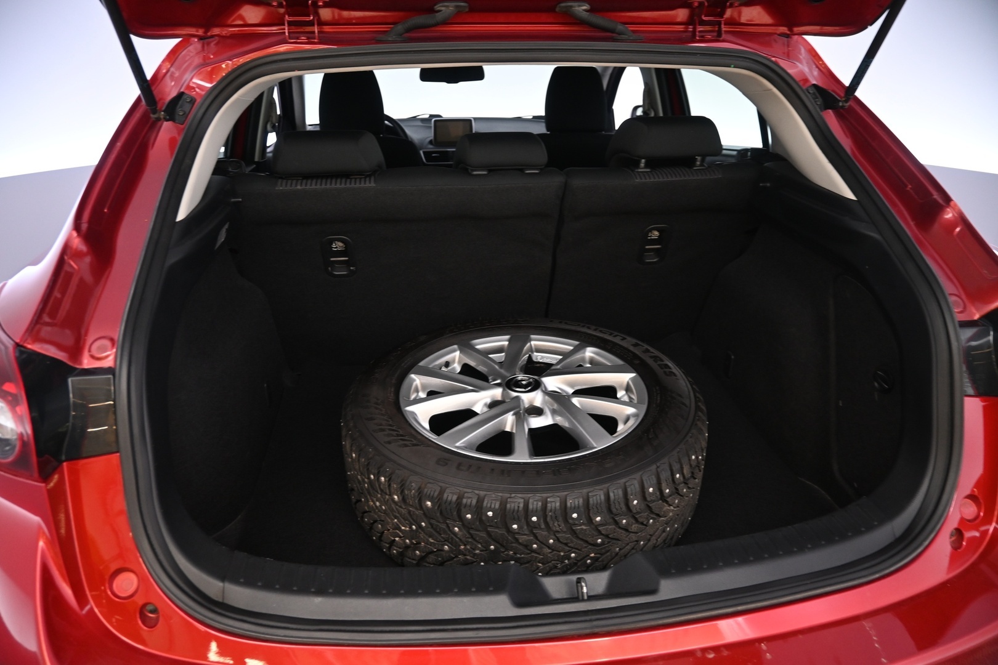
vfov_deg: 53.1
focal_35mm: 24
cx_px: 499
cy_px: 332
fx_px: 665
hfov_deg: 73.7
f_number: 3.5
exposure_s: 1/25
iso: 800
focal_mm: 16
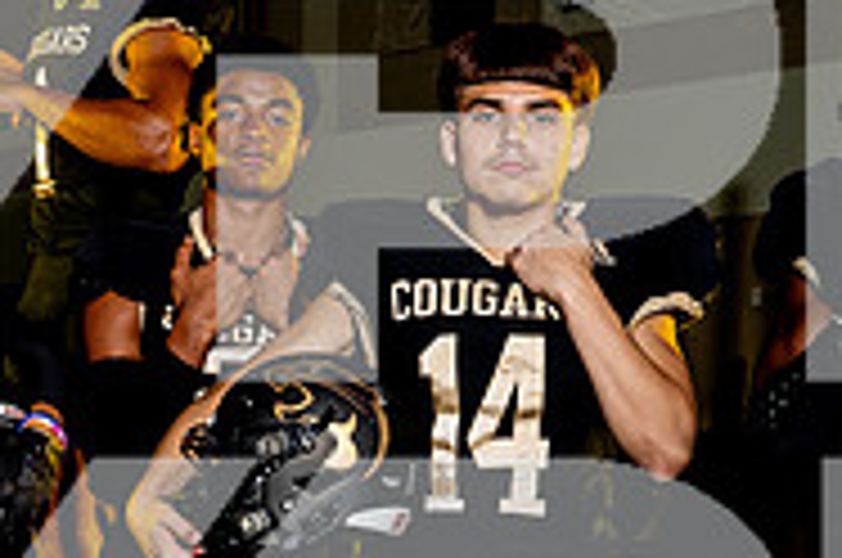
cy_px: 729
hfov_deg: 25.7
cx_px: 7
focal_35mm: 75
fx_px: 1751
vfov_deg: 17.0
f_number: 8
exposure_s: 1/250
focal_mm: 20
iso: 640
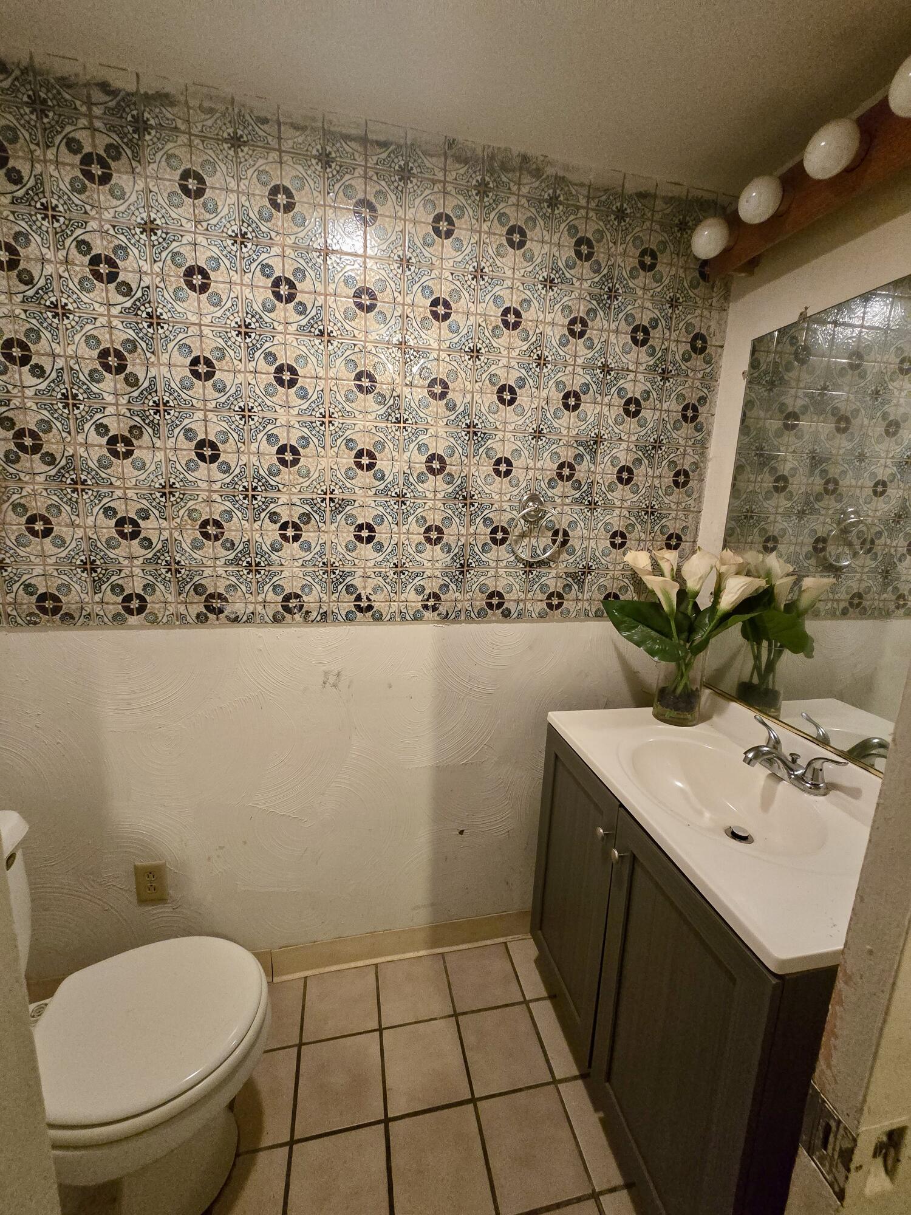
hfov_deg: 89.9
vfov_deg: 106.2
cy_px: 608
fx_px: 456
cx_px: 456
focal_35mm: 13
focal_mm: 2.2
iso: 1000
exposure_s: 1/60
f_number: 2.2
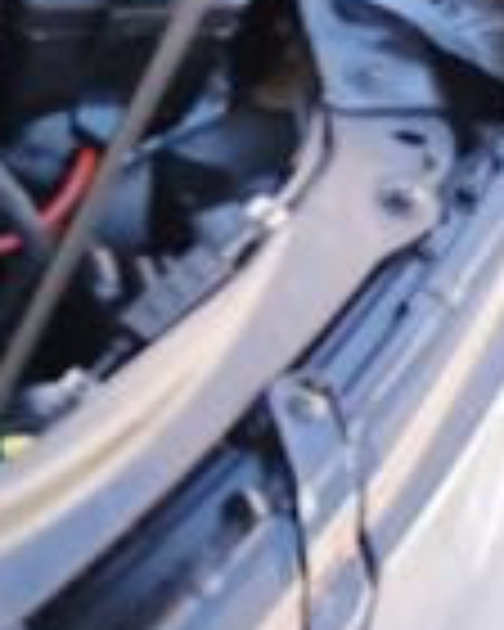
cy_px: 25
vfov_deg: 15.4
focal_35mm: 123
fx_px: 2293
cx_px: -886
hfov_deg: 10.1
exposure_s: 1/100
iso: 64
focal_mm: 5.58
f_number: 1.8
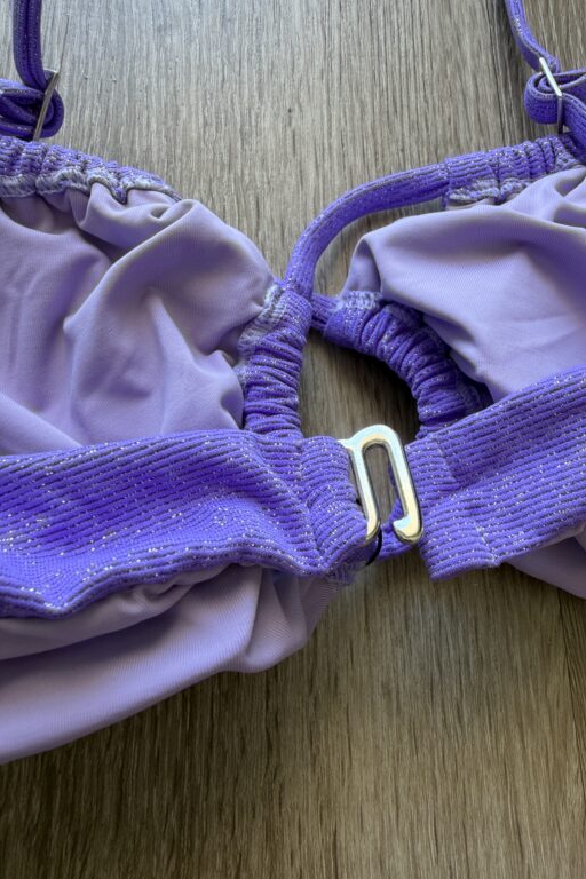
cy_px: 456
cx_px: 342
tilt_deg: -72.4
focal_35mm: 26
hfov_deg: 49.3
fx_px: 635
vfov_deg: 69.4
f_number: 2.2
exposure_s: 1/121
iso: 80
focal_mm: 2.22
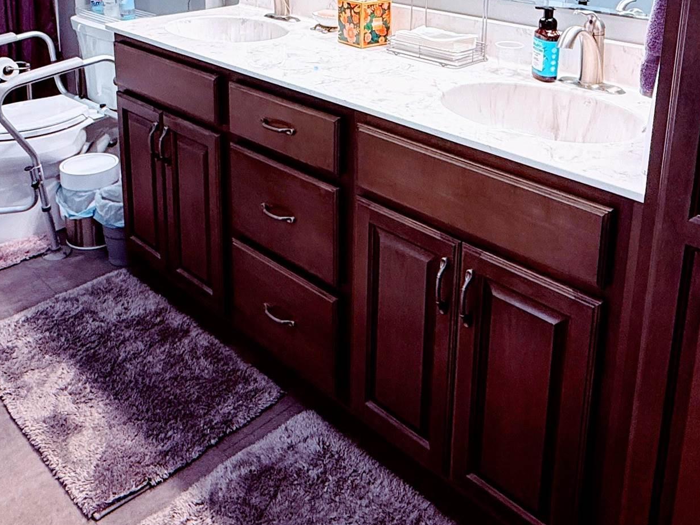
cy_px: 42
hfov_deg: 52.6
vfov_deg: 37.7
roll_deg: +0.3
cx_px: 350
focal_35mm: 35
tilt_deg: -13.6
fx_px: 708
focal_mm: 2.22
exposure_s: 1/120
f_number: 2.2
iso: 250
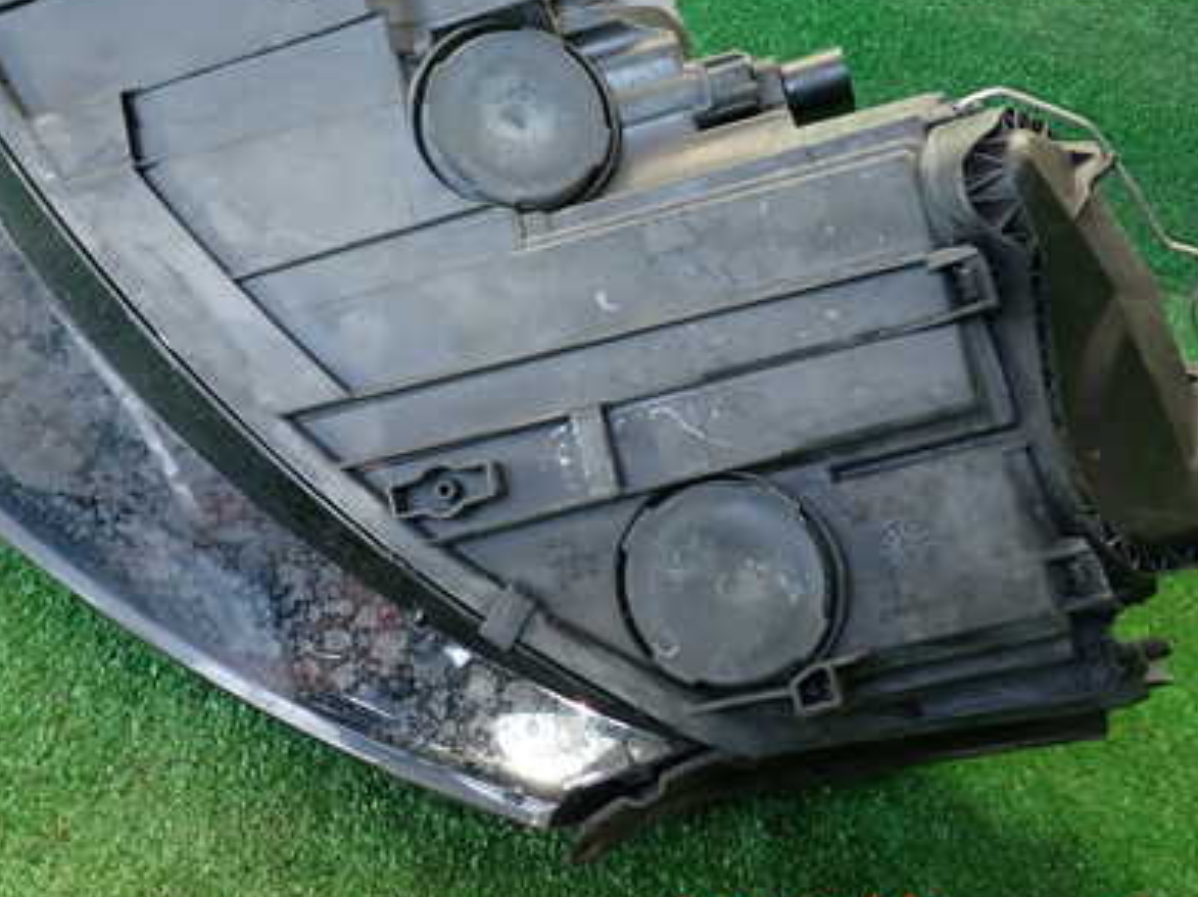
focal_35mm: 46
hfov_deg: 41.0
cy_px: 279
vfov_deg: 31.2
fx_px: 1591
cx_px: 450
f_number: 2.3
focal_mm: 5.4
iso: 160
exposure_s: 1/125
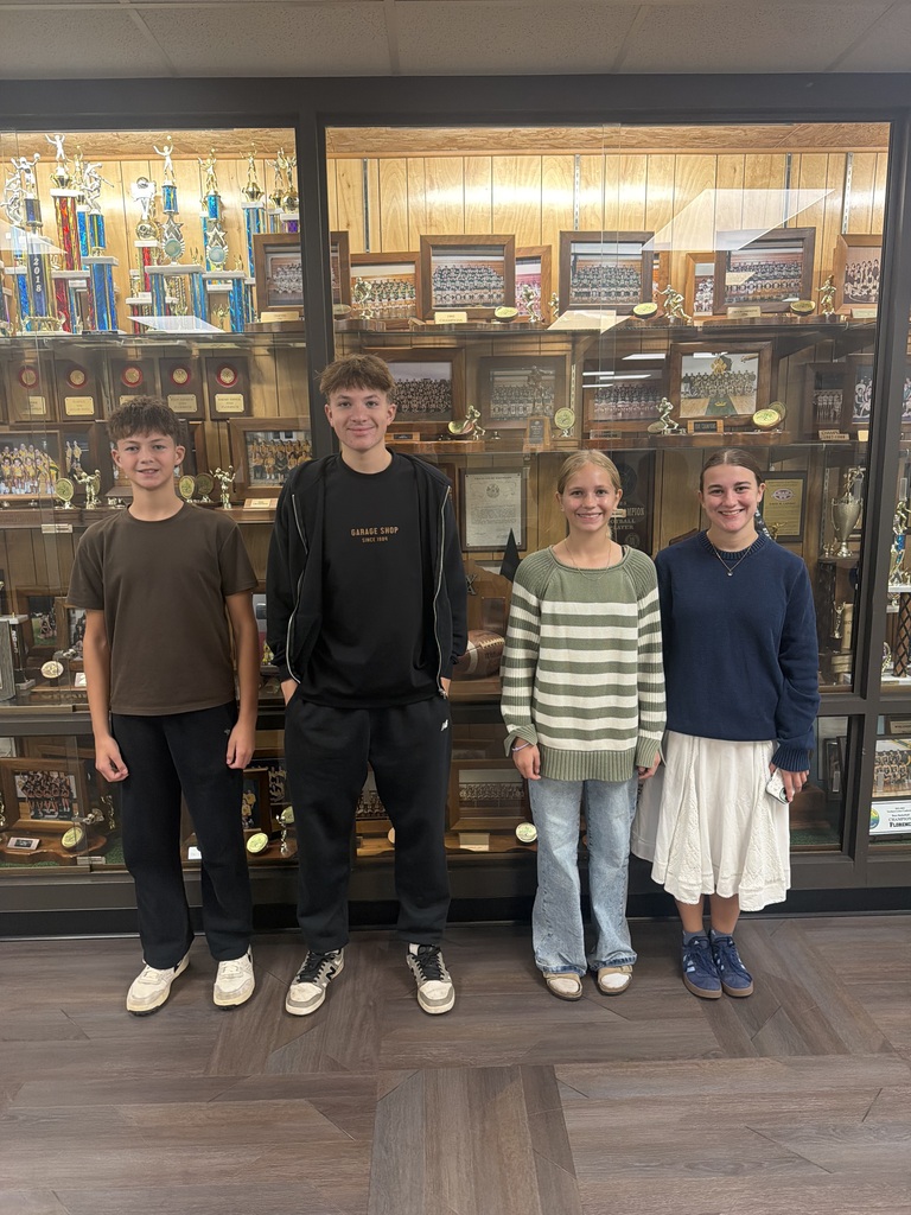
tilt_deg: -10.4
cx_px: 456
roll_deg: +0.7
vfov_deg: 71.6
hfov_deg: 56.8
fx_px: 842
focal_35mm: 24
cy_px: 608
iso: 250
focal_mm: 6.76
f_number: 1.78
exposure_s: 1/60
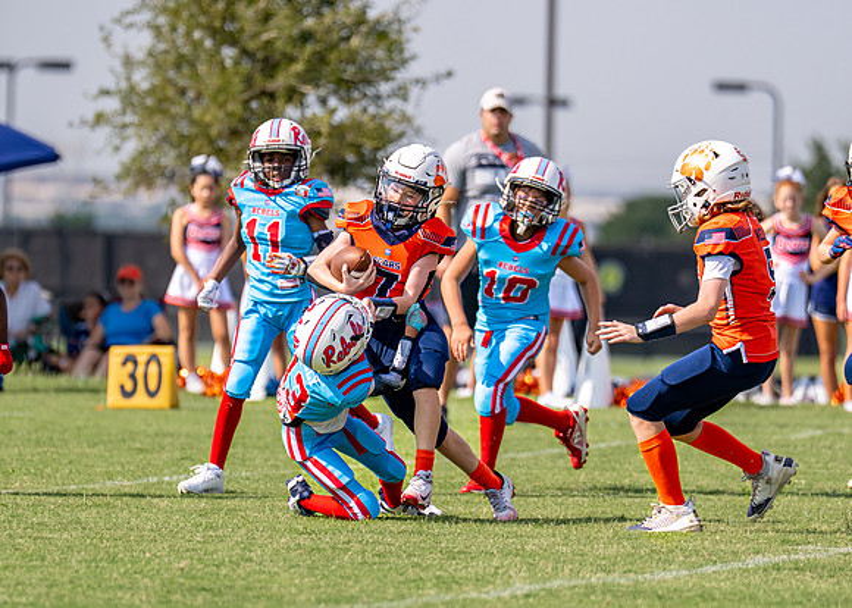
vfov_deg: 3.6
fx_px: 9751
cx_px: 392
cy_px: 364
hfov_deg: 5.0
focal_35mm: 403
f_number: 2.8
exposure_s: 1/3200
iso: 125
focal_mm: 200
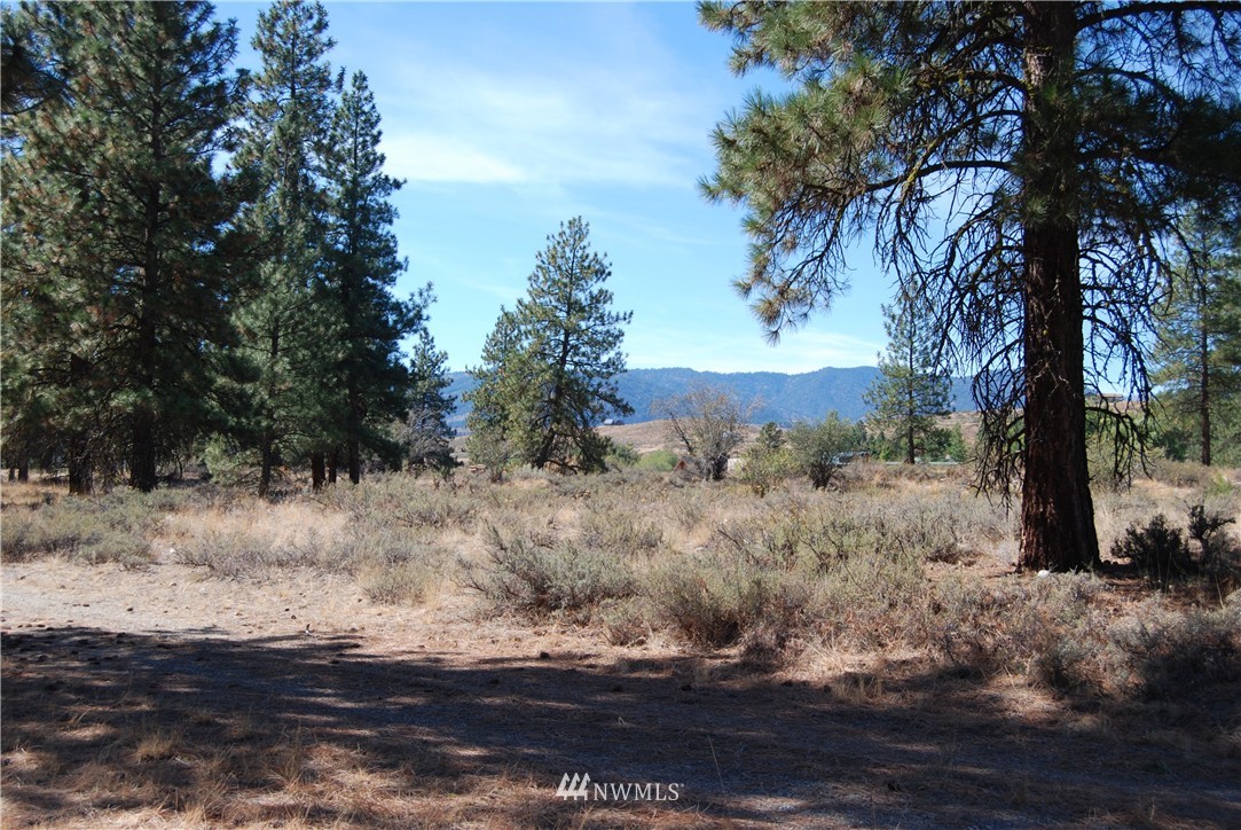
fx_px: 1345
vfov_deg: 34.3
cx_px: 620
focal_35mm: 39
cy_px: 415
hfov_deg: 49.5
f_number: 7.1
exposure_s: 1/200
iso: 100
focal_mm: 26
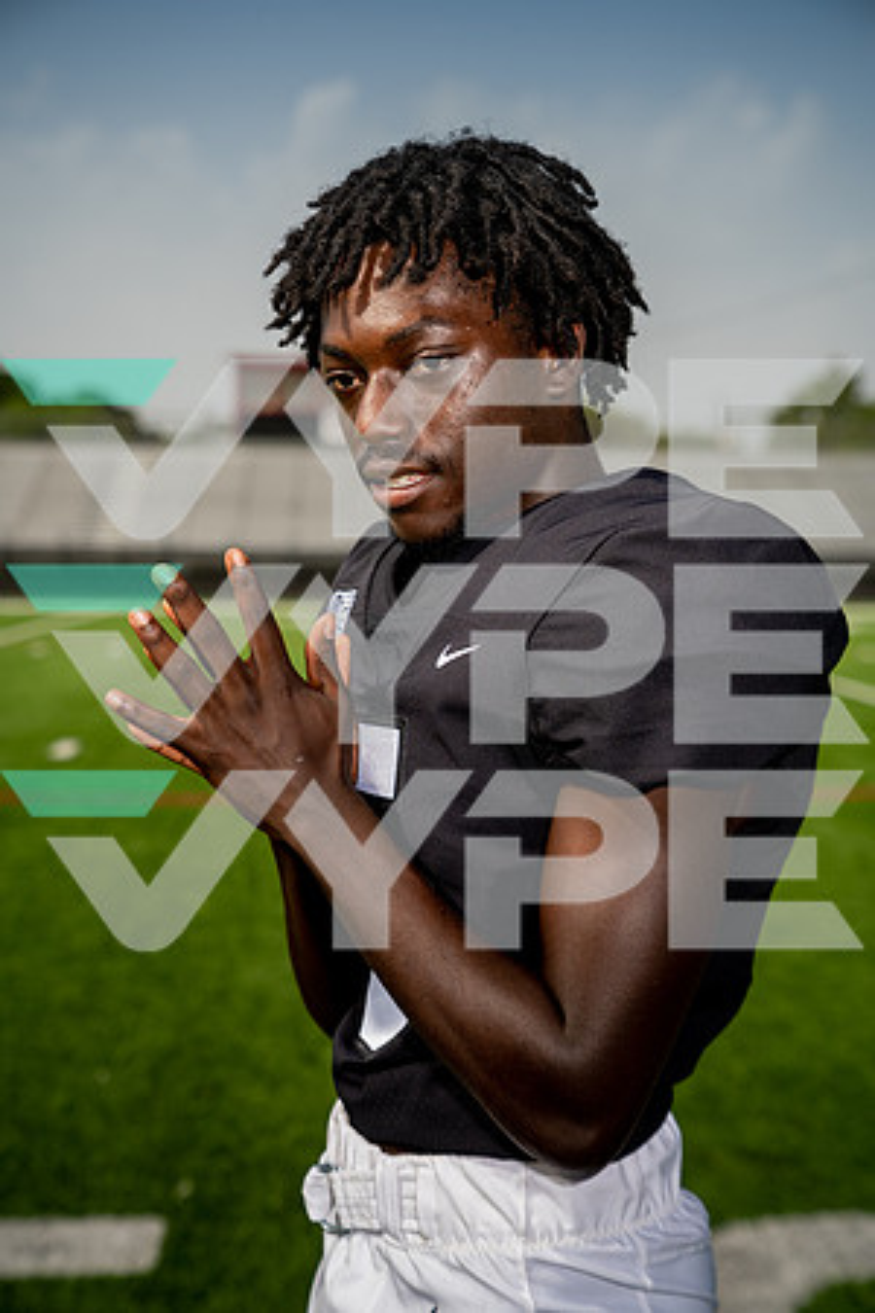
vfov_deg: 32.4
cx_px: 438
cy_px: 656
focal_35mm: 62
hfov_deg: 21.9
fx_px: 2260
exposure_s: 1/1250
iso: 100
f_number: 4.5
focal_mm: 62
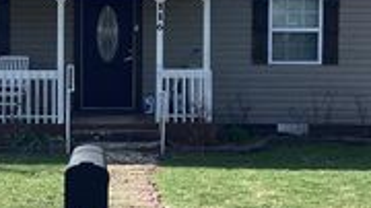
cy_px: 65
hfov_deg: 22.3
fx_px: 924
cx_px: 62
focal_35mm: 94
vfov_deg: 12.8
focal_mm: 3.3
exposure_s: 1/886
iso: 25
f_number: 2.4
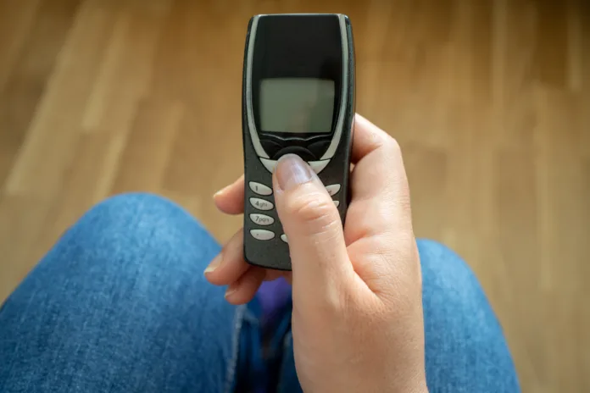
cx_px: 295
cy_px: 196
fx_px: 574
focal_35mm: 35
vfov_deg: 37.9
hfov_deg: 54.4
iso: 1250
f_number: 5.6
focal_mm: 35
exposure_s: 1/40
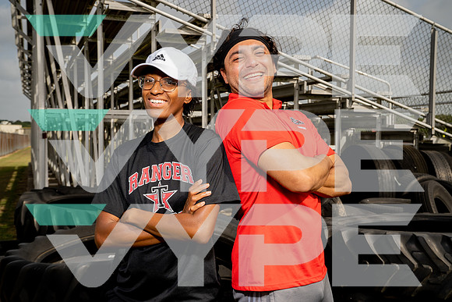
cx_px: 226
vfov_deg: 31.2
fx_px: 540
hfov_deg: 45.4
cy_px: 151
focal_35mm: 43
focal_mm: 43
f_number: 8
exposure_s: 1/250
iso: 100
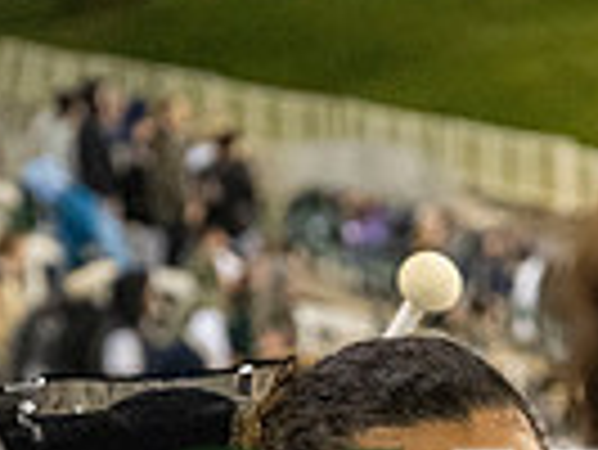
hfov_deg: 6.7
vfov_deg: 5.0
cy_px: 659
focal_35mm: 294
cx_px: 477
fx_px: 5084
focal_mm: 70
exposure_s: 1/500
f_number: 4
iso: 3200
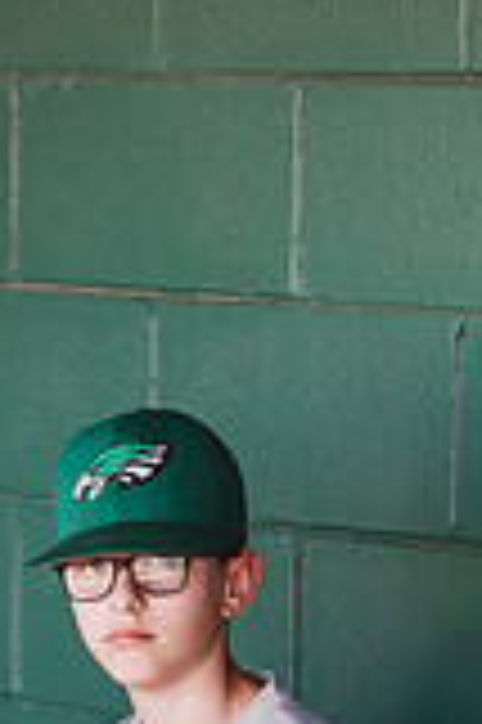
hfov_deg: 5.8
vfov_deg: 8.5
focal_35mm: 238
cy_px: 958
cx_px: 50
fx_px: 4790
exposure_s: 1/400
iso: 200
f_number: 2.8
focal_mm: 85
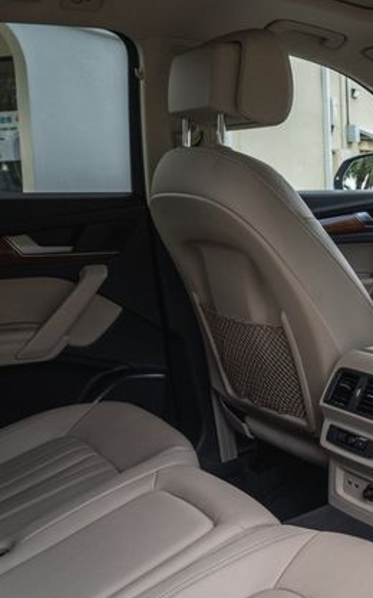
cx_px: 436
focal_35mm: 44
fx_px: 717
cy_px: 257
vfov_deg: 45.2
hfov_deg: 26.3
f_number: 8
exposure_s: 1/100
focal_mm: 24
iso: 640
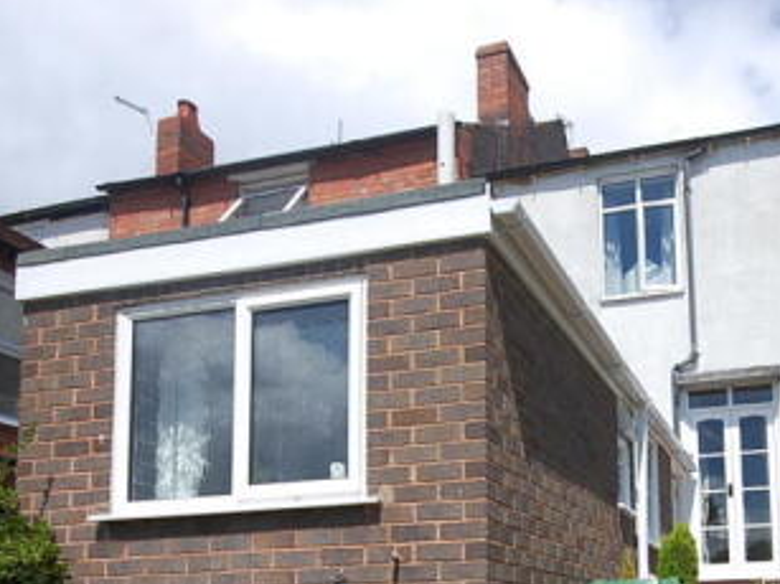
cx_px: 567
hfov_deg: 48.6
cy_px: 548
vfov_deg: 35.8
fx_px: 833
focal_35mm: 37
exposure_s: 1/320
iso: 200
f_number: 9
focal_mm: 12
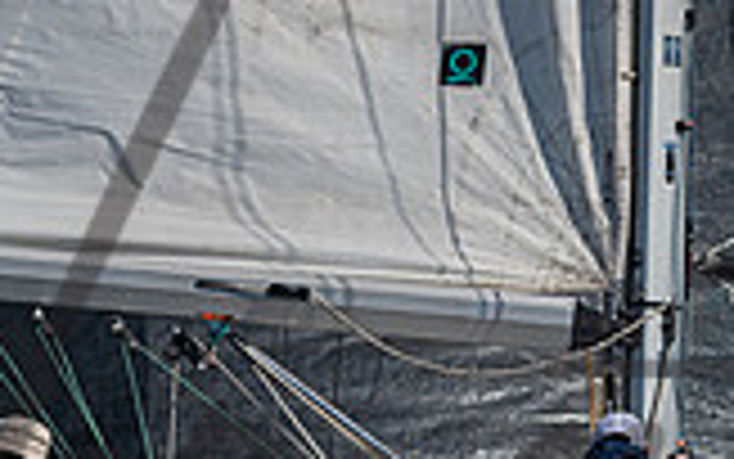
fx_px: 13527
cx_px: 284
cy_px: 475
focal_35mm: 676
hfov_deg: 3.1
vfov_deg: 1.9
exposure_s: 1/5000
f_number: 6.3
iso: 320
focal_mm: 185
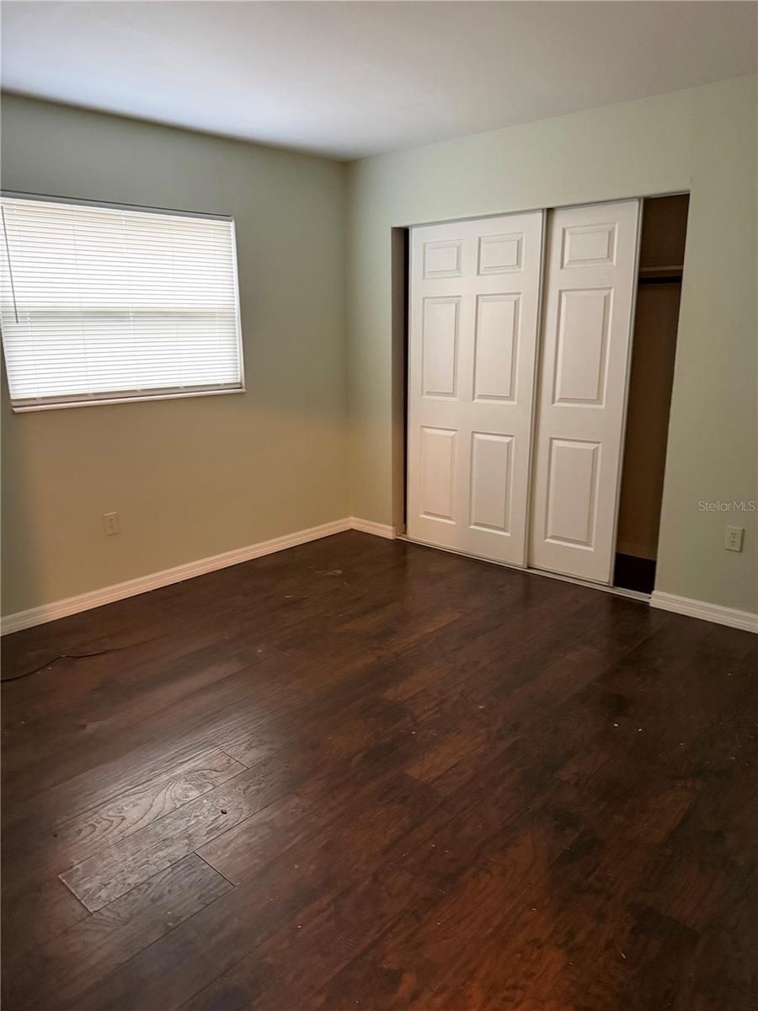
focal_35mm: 24
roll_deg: +0.6
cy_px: 506
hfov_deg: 56.8
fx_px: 701
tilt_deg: -13.2
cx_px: 379
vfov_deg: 71.6
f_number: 1.78
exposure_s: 1/40
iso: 800
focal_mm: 6.76
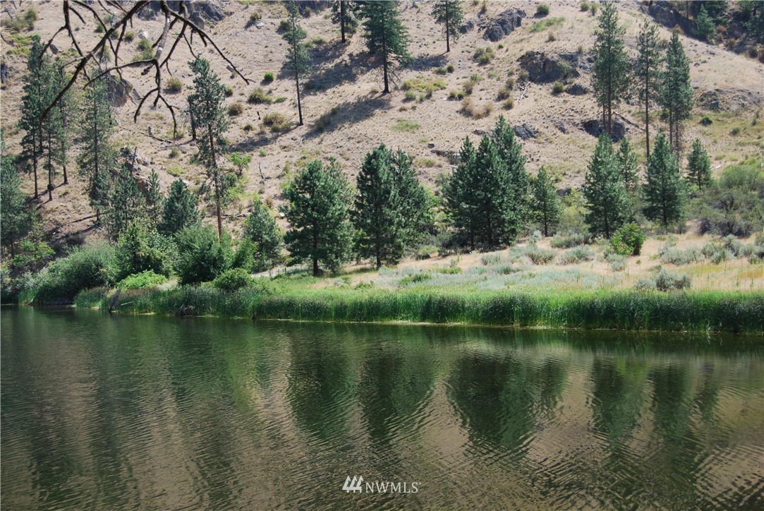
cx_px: 382
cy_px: 256
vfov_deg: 21.6
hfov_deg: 31.9
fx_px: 1338
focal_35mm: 63
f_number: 7.1
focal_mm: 42
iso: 100
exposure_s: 1/160
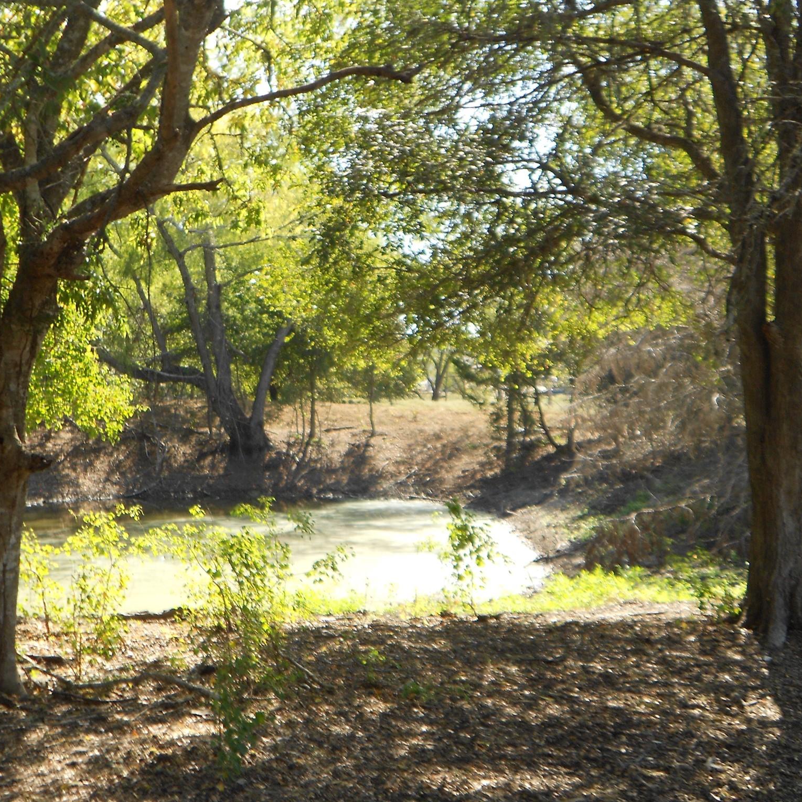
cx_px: 290
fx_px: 1520
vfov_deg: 29.6
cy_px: 400
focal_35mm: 58
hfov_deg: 29.4
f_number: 4.5
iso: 80
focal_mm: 8.8
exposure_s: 1/125
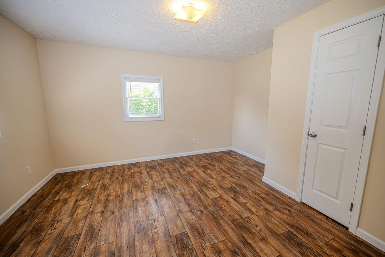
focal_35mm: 15
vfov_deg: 77.3
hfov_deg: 100.4
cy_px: 127
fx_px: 160
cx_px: 198
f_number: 4
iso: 1000
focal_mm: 14
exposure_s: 1/200
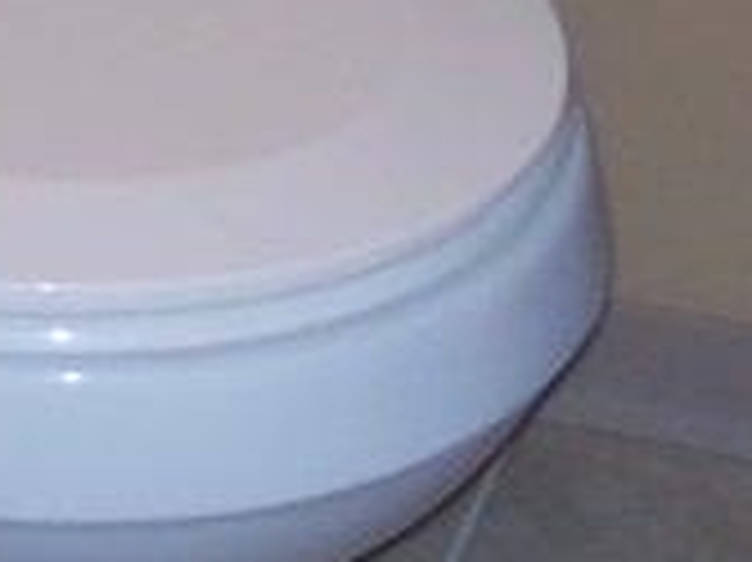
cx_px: -171
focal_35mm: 266
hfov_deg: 7.4
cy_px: -904
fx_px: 5774
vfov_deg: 5.4
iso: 200
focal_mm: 7.8
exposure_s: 1/60
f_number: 2.8
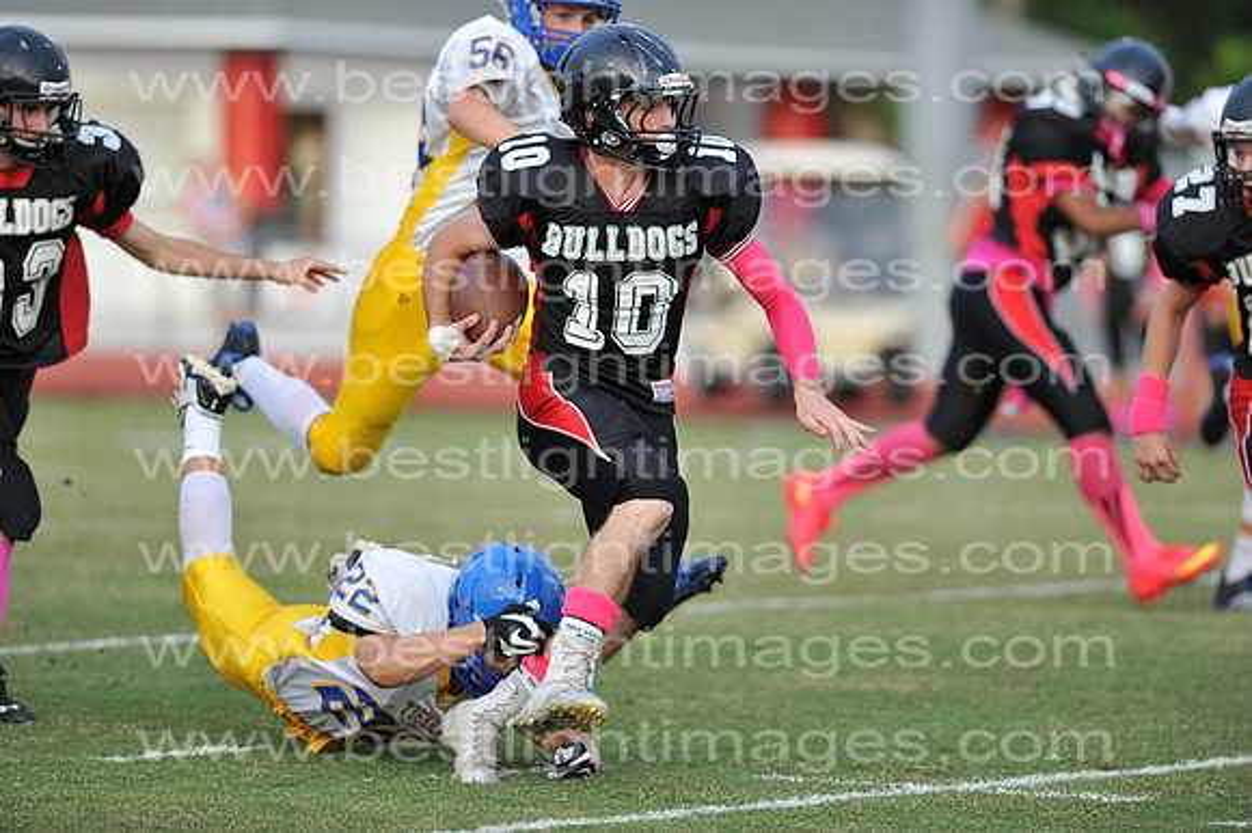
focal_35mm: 300
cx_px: 626
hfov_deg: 6.9
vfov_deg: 4.6
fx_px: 10427
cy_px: 416
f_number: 4
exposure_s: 1/2000
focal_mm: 300
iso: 1000
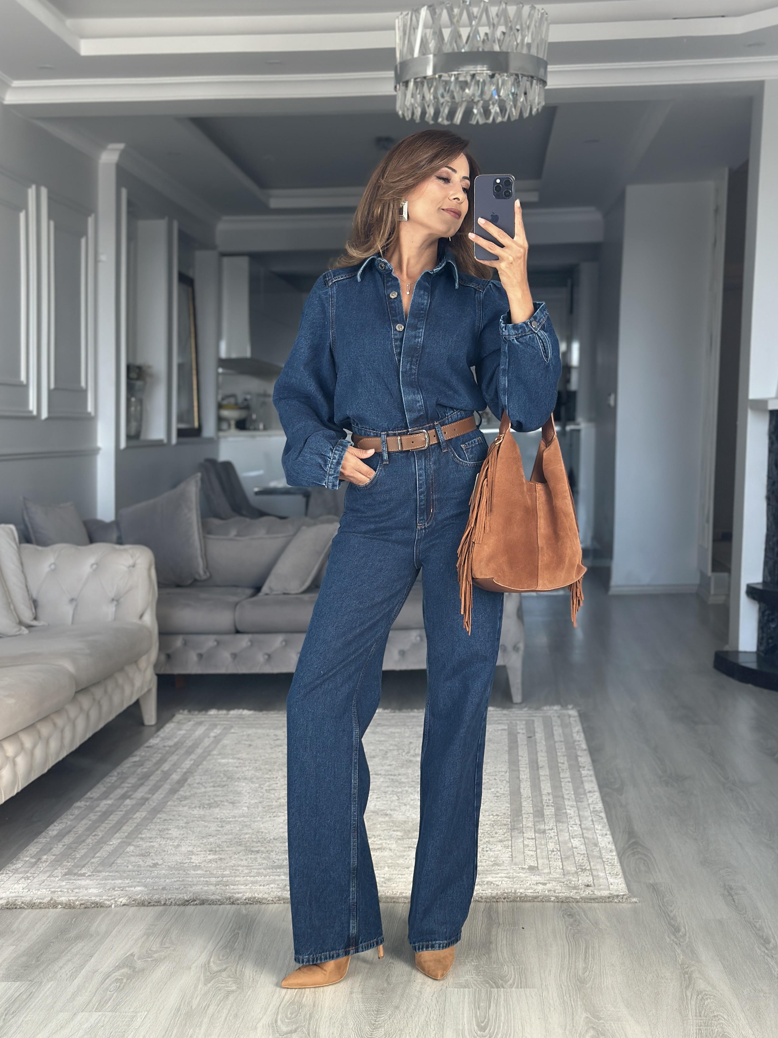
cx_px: 395
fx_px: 1469
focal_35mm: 49
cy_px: 512
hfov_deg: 29.7
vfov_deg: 38.9
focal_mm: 6.86
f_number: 1.78
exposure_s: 1/172
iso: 100
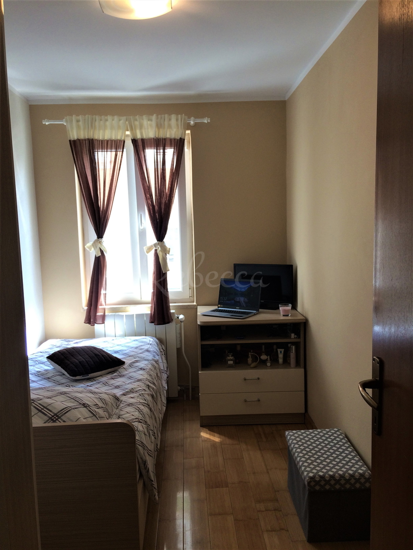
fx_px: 461
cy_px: 275
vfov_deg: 61.7
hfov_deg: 48.2
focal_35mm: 29
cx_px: 206
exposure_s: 1/100
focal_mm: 4.15
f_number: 2.2
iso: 50
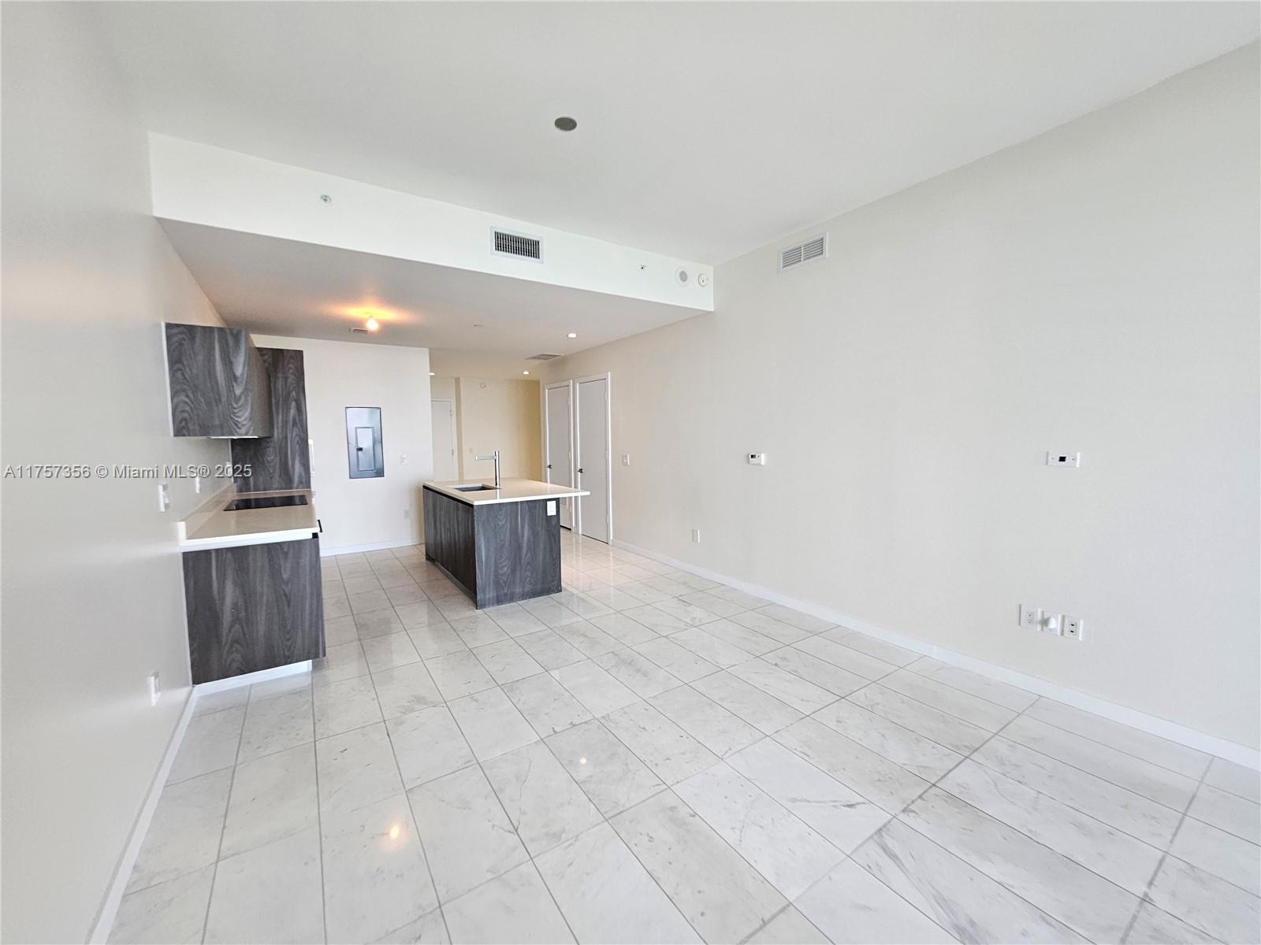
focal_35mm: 13
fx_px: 474
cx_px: 630
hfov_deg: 106.2
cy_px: 472
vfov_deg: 89.9
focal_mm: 1.74
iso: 80
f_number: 2.2
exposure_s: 1/60
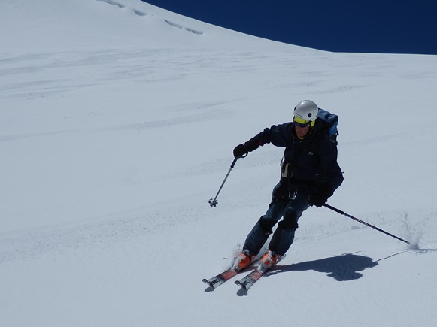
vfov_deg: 23.5
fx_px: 782
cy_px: 218
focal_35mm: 62
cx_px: 296
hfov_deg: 30.9
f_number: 10.8
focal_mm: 8
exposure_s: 1/640
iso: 80
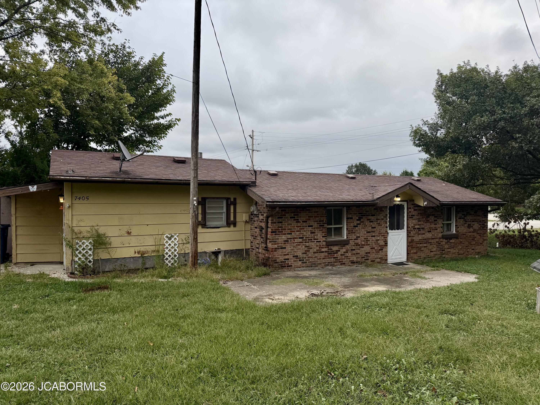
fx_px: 374
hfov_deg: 71.6
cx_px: 270
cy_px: 202
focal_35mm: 24
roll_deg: +0.3
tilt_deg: -1.0
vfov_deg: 56.8
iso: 80
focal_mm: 6.76
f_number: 1.78
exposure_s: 1/1901
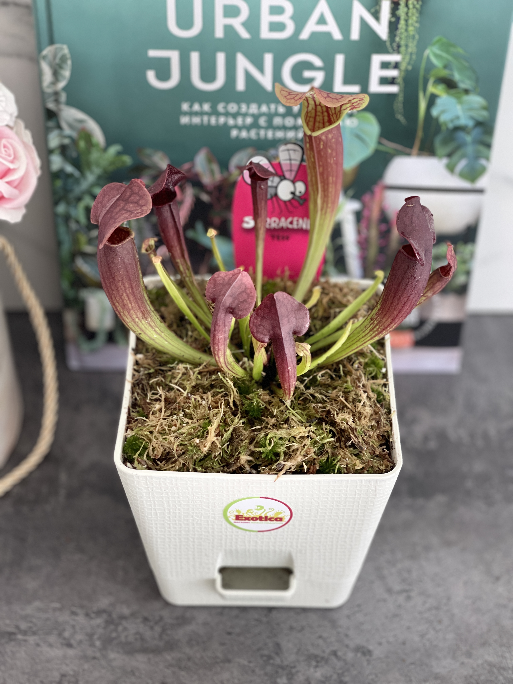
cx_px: 256
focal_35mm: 64
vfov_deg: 30.3
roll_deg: -1.7
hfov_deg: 22.9
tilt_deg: -44.8
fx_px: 1265
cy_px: 342
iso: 160
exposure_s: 1/121
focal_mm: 7.5
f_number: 2.2
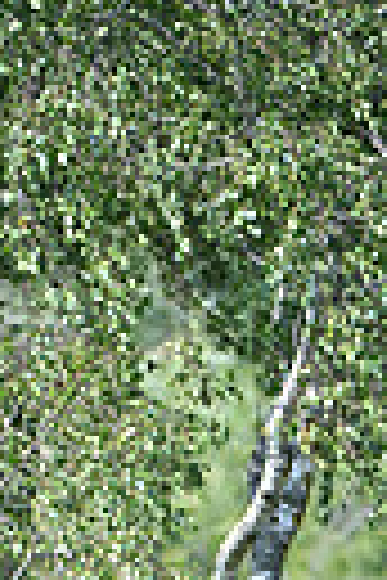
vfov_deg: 1.8
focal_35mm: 1170
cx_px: 425
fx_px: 18865
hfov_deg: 1.2
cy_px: 1299
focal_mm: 260
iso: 500
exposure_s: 1/1250
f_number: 4.5
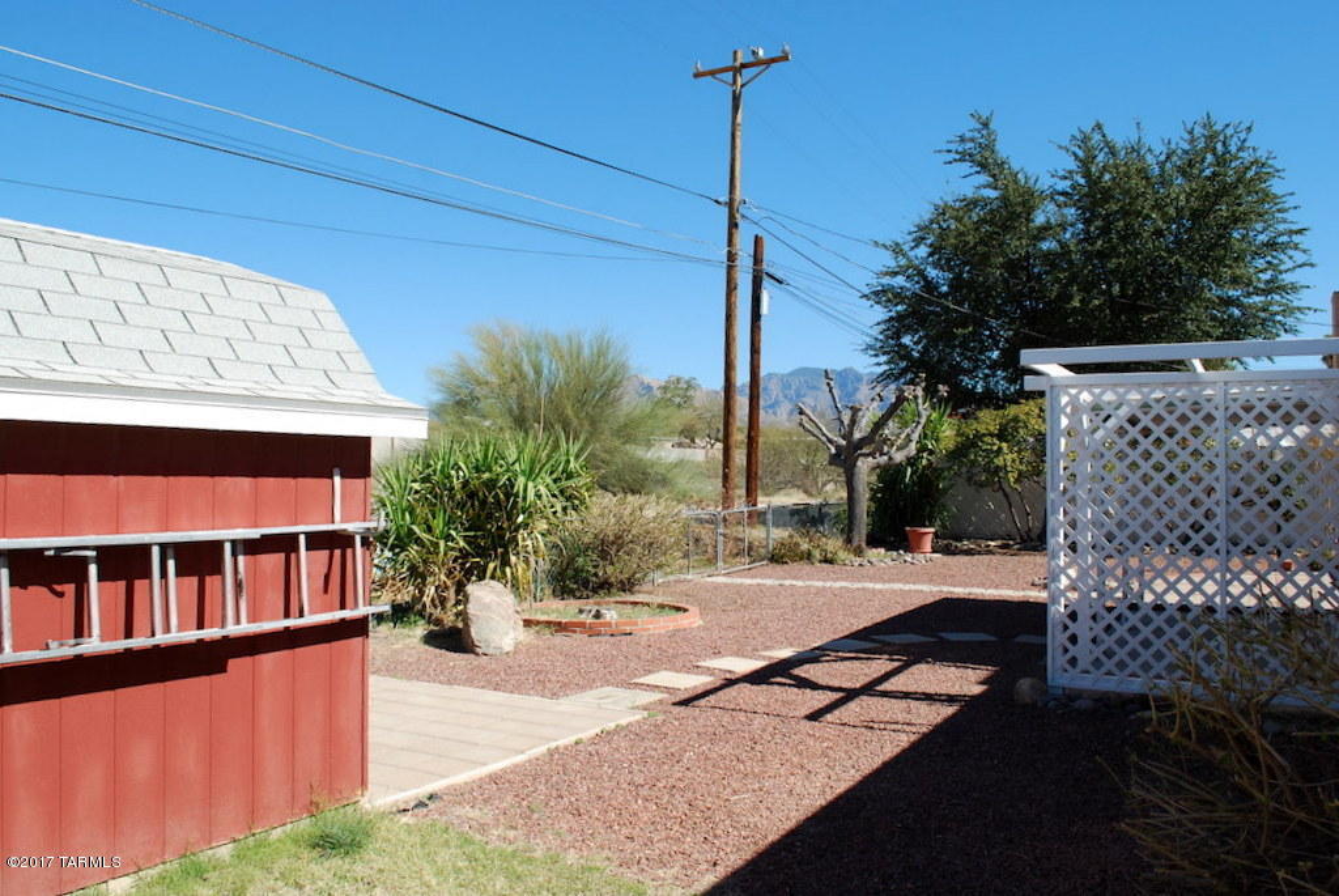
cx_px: 670
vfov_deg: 48.0
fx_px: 1005
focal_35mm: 27
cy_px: 448
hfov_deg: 67.3
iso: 100
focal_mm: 18
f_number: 8
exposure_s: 1/250
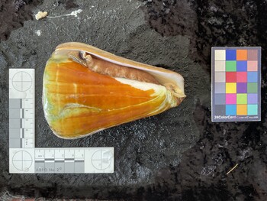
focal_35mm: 29
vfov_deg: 48.3
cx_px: 134
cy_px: 100
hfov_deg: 61.6
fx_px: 224
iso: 125
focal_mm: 3
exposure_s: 1/60
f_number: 1.8
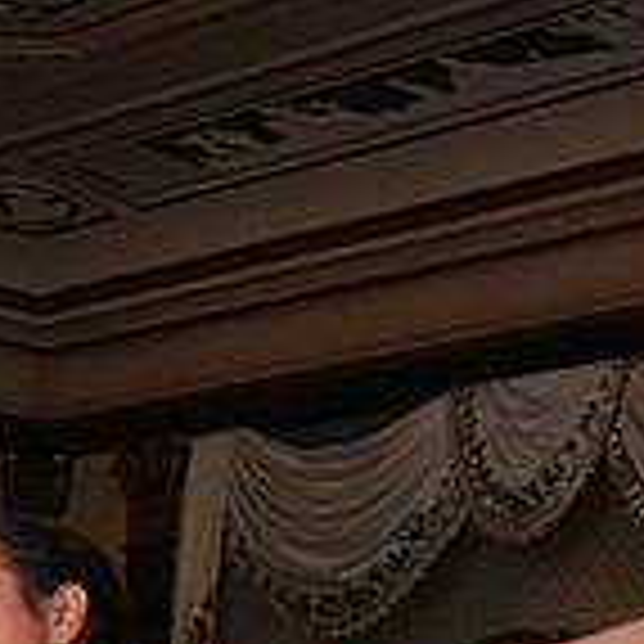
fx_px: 3852
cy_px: 1081
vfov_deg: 9.2
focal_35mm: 183
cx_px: -83
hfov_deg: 9.5
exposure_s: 1/200
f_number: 5
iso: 5000
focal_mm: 53
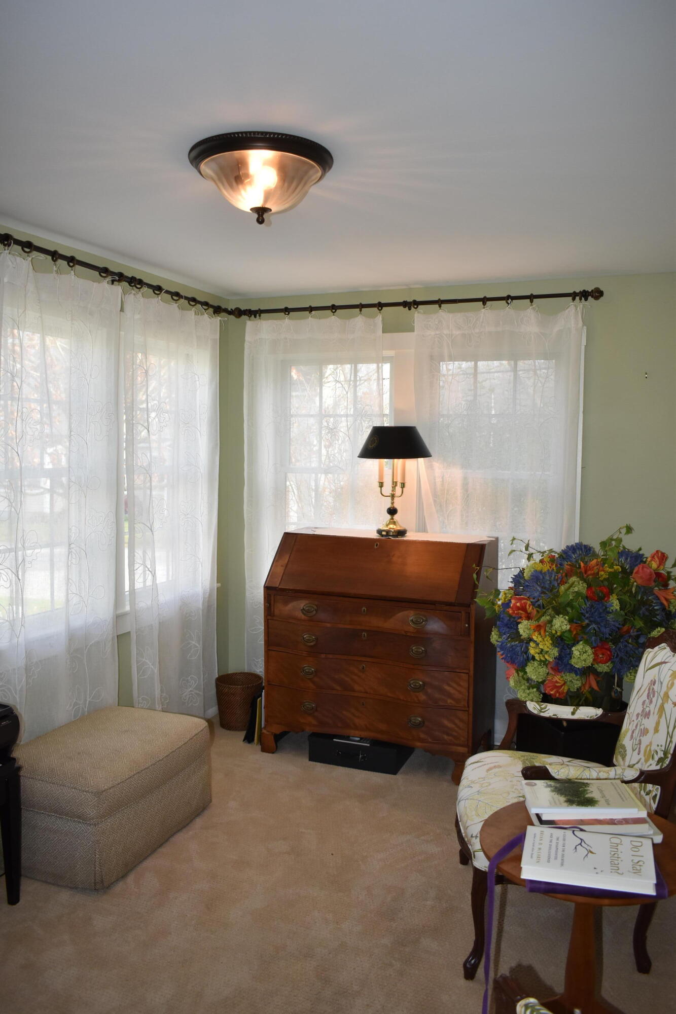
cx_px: 338
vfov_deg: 67.4
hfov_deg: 47.9
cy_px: 507
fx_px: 761
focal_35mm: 27
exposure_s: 1/200
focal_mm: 18
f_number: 5
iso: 560
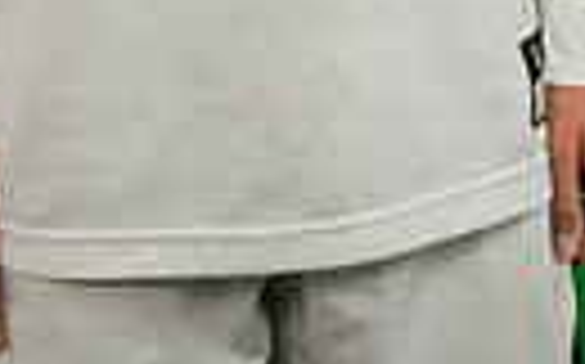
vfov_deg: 5.7
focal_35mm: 212
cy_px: -756
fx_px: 3377
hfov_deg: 9.9
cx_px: 282
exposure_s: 1/60
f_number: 20
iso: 800
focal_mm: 35
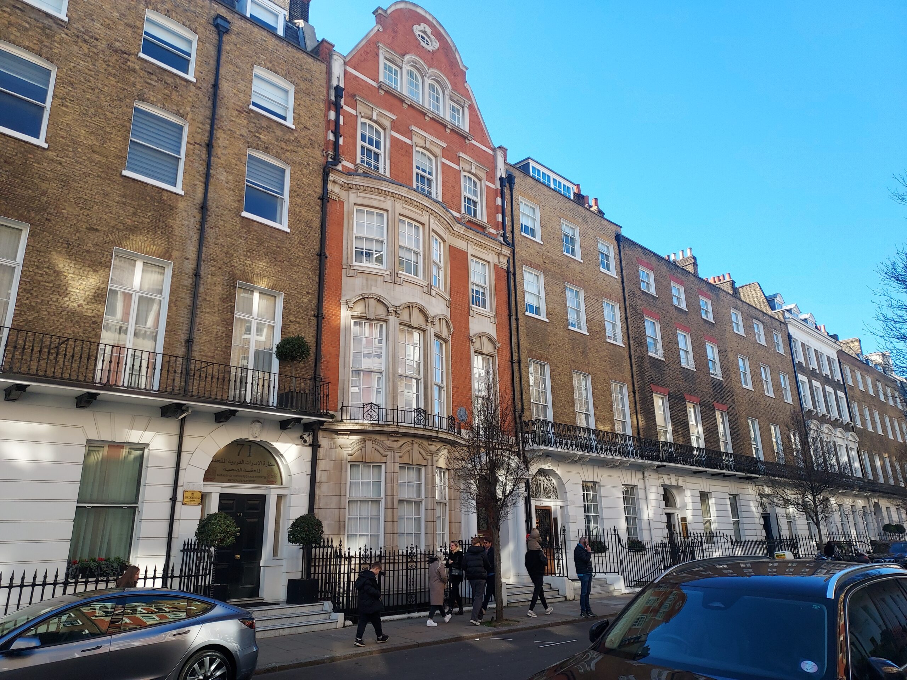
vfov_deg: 56.8
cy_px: 340
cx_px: 454
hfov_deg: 71.6
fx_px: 629
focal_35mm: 24
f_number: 1.8
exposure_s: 1/278
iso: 40
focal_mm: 4.6
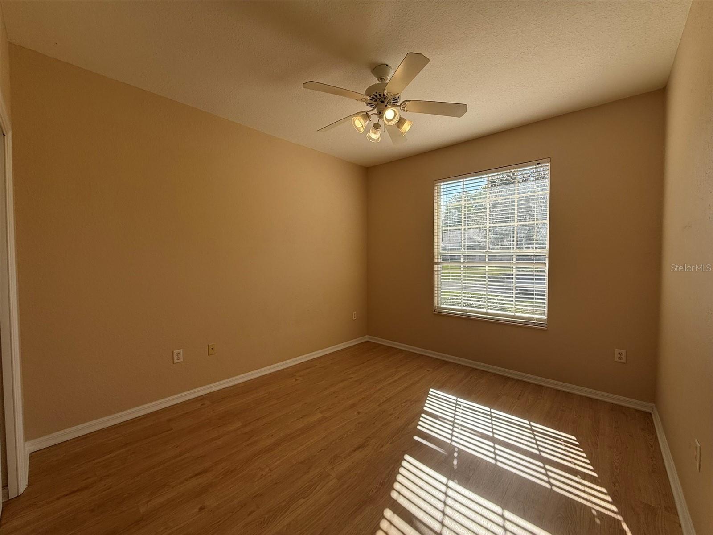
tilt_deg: -1.7
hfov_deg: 102.1
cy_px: 268
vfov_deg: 85.7
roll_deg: -0.2
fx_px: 288
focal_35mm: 14
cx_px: 356
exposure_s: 1/540
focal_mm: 2.22
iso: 64
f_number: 2.2
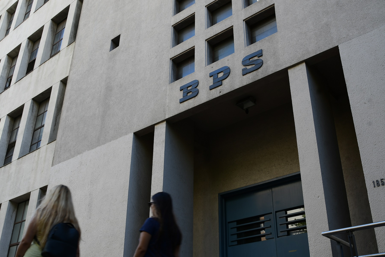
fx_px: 385
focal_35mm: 36
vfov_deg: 36.9
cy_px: 128
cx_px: 192
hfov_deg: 53.1
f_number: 8
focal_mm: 24
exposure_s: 1/40
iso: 100
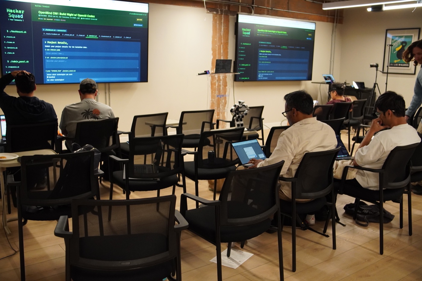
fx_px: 404
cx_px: 211
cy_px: 140
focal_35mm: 34
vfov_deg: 38.4
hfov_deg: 55.1
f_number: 2.8
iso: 1600
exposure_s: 1/160
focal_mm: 23
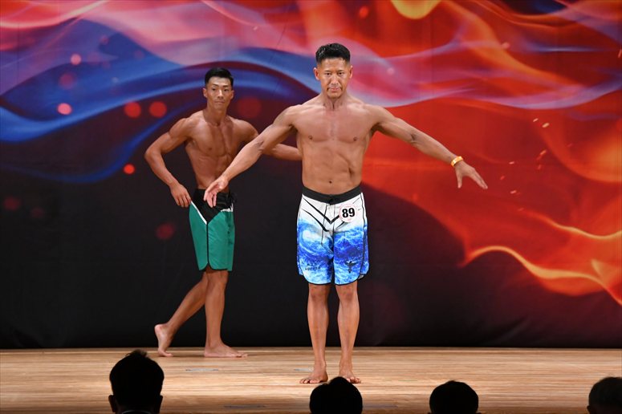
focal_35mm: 225
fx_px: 3886
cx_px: 311
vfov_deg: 6.1
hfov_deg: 9.2
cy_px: 207
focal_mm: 150
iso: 3200
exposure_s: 1/400
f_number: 5.6
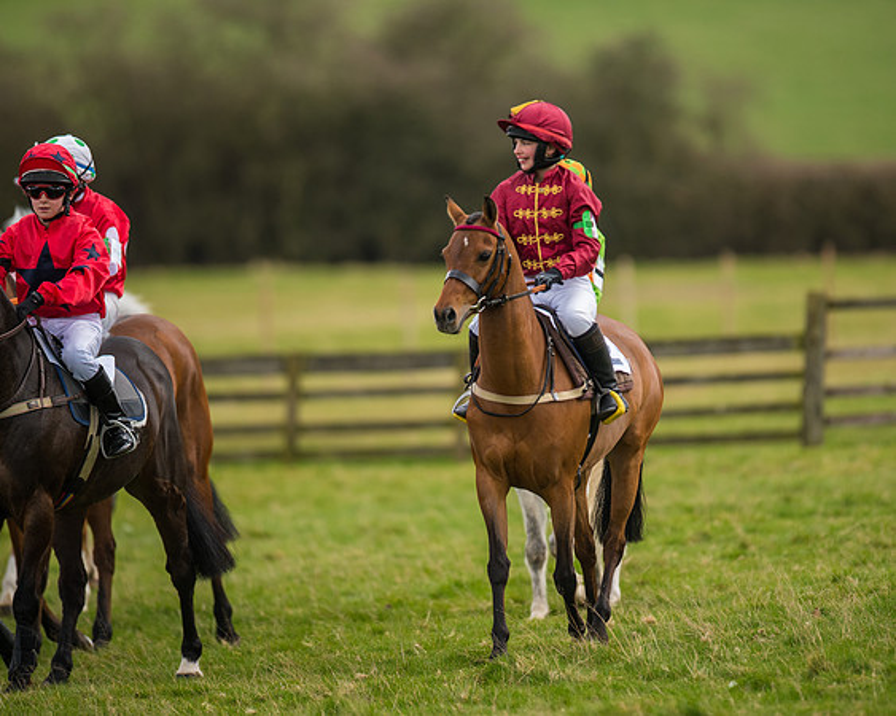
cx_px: 493
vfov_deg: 3.4
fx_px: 11932
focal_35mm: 450
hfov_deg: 4.3
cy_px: 358
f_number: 4
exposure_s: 1/1600
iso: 400
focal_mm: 400
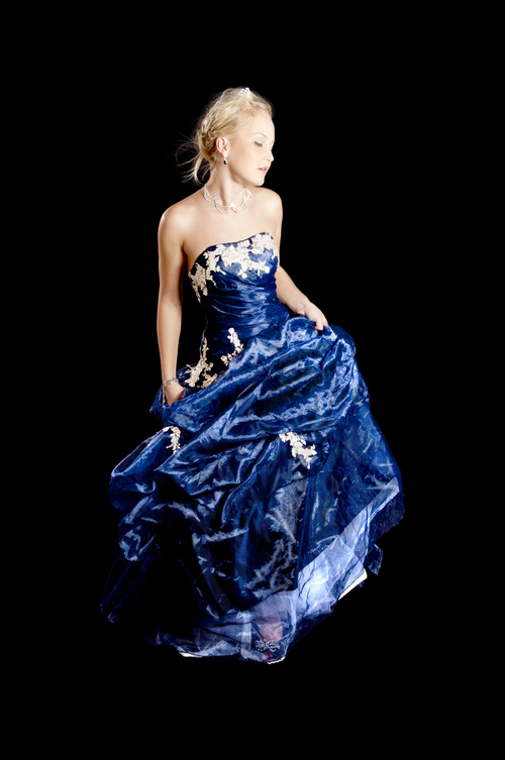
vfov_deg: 42.4
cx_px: 252
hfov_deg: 28.9
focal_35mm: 46
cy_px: 380
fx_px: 981
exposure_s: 1/200
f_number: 16
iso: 200
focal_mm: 31
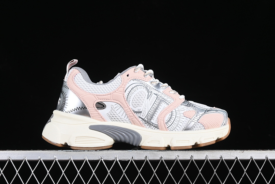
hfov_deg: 27.0
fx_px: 573
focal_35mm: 75
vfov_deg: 18.2
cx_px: 138
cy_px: 92
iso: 160
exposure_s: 1/100
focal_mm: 50
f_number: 6.3
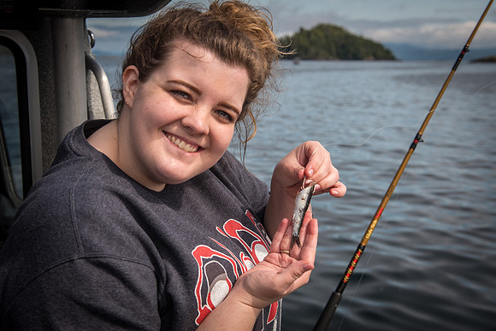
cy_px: 163
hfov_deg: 40.7
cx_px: 226
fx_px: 667
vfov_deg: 27.8
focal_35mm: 48
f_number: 4
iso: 100
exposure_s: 1/1250
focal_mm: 42
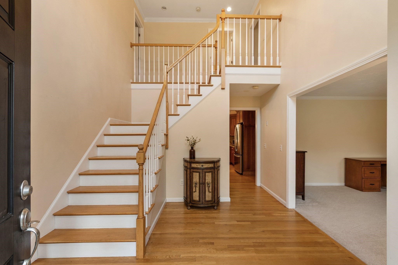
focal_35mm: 15
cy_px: 132
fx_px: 166
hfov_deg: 100.4
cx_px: 199
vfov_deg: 77.3
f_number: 7.1
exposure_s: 1/1.67
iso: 400
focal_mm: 10
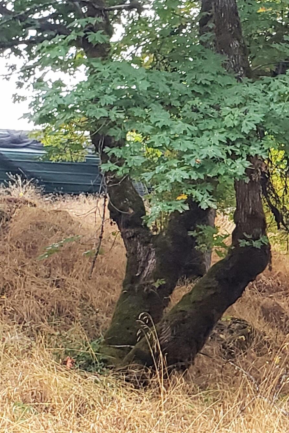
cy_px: 239
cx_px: 420
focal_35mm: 61
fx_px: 734
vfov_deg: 32.9
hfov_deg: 19.7
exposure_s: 1/31
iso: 250
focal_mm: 4.3
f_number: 2.4
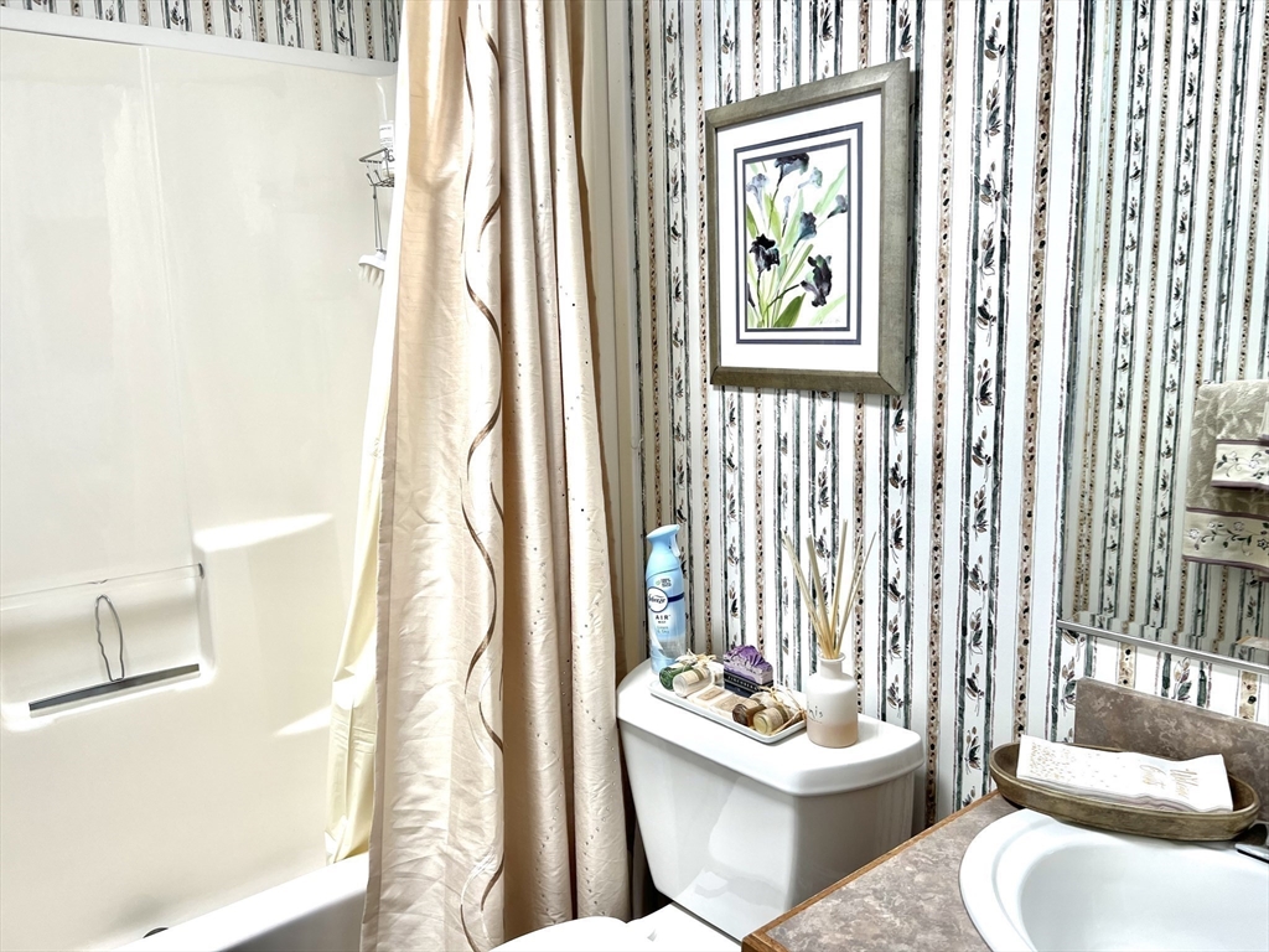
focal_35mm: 26
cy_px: 476
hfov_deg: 67.3
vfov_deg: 53.1
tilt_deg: -10.6
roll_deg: +1.5
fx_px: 953
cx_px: 634
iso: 40
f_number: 1.5
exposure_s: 1/121
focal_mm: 5.7
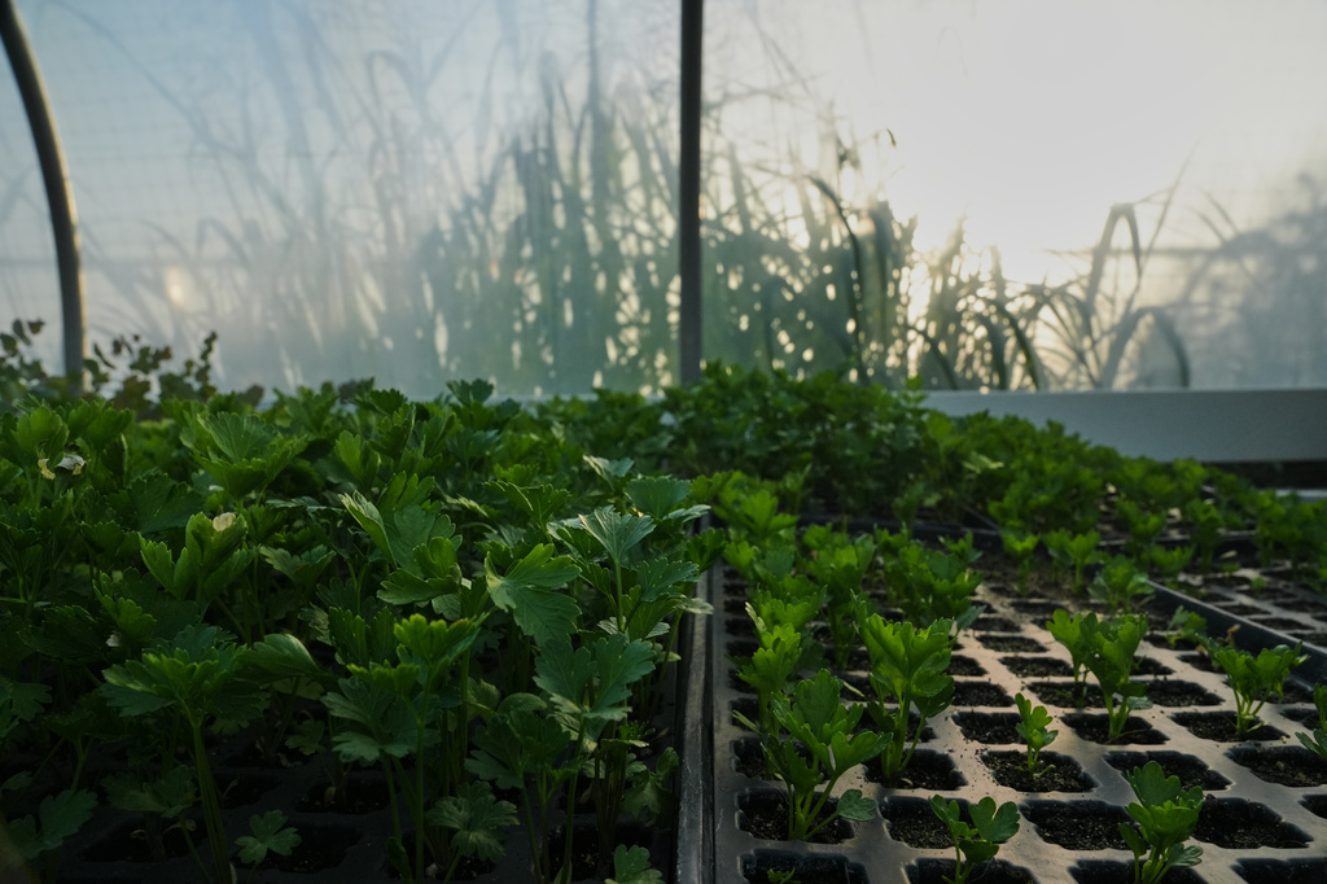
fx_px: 884
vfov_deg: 53.1
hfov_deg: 73.8
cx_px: 664
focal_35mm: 24
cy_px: 442
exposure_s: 1/400
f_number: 11
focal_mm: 24
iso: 1600
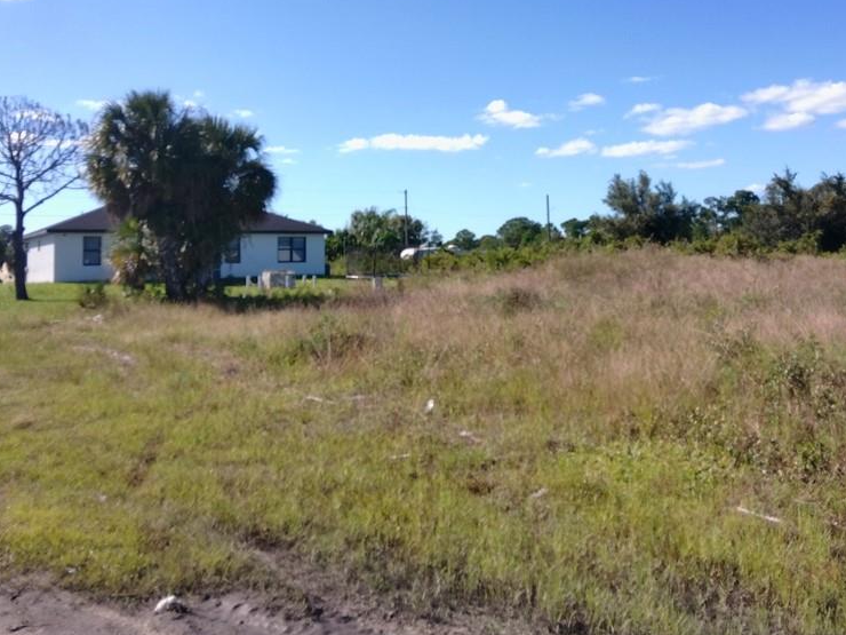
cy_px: 223
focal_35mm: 36
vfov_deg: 39.3
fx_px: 880
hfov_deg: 51.3
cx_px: 468
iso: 100
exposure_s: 1/891
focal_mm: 3
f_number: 2
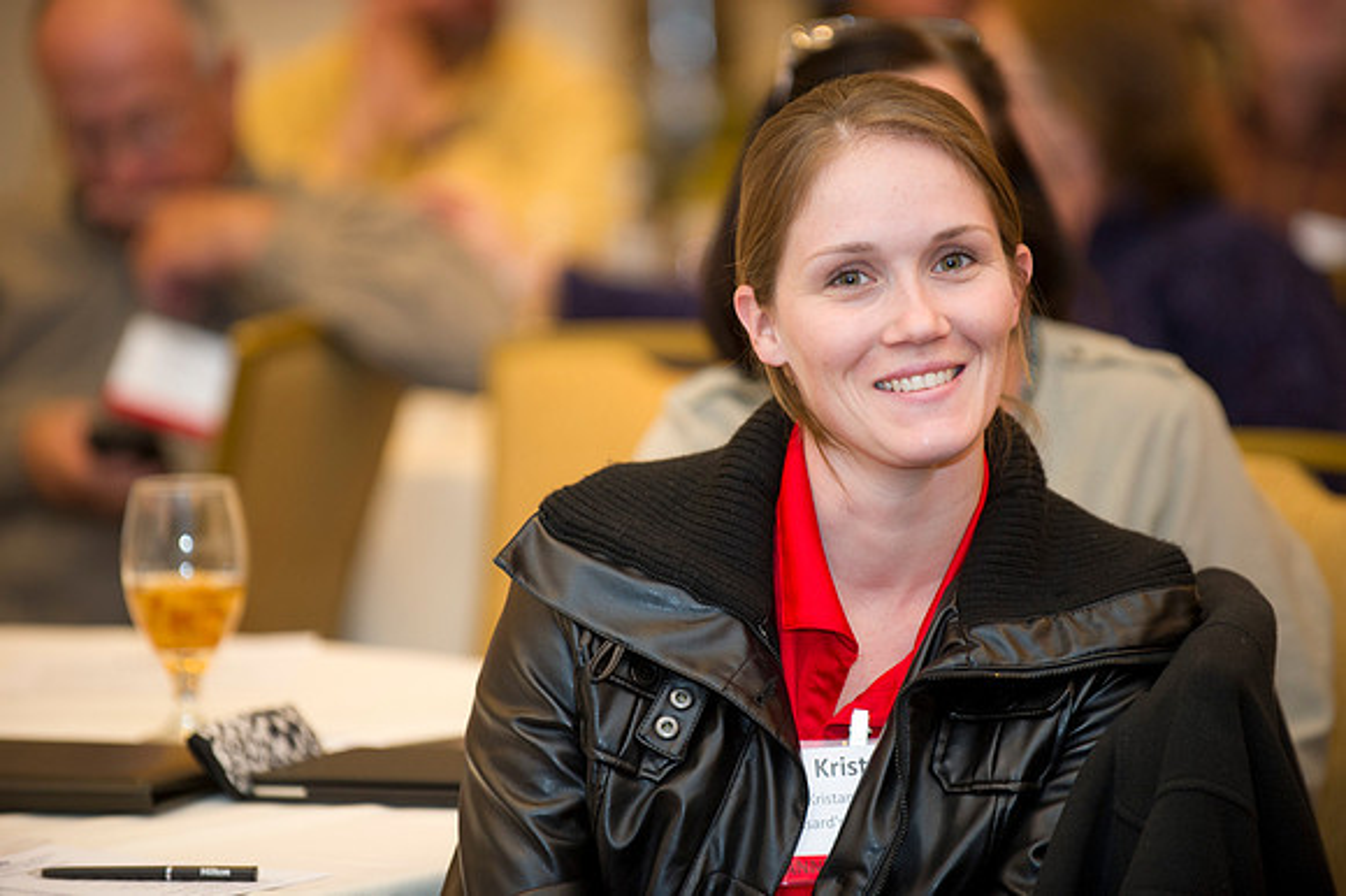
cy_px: 448
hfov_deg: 10.3
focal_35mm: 200
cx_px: 673
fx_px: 7473
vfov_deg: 6.9
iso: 1600
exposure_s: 1/60
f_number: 2.8
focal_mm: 200
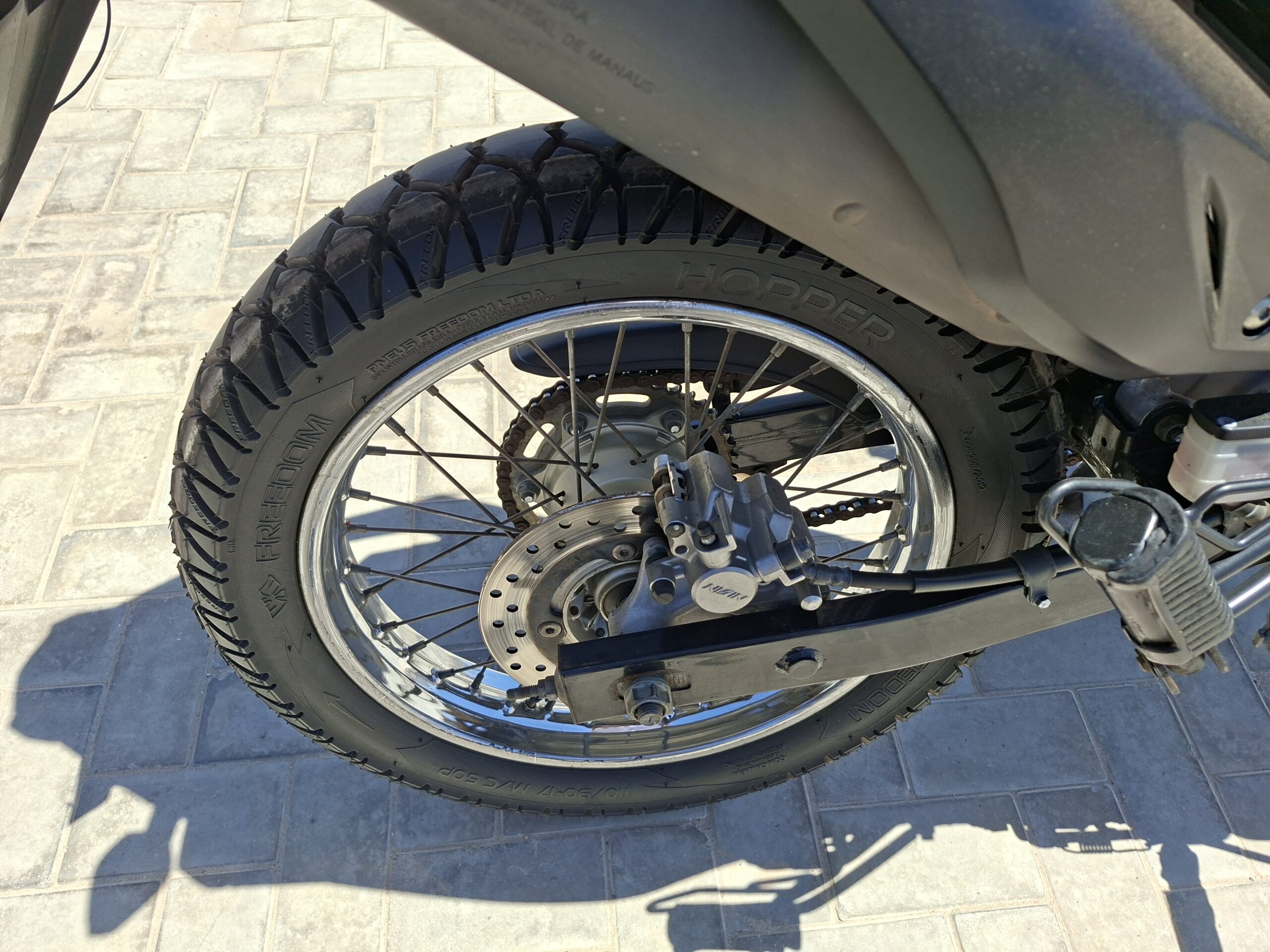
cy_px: 476
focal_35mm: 23
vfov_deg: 58.9
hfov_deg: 73.9
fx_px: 844
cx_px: 635
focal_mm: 5.54
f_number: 1.8
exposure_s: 1/1672
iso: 50
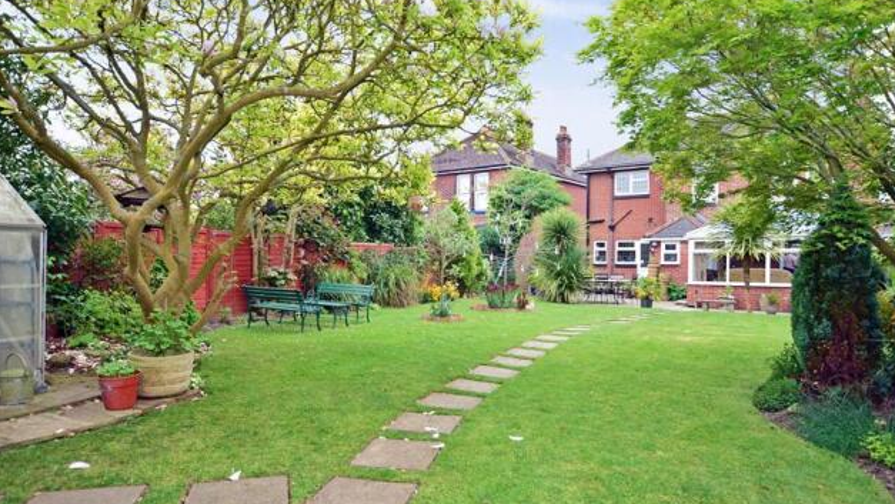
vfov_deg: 49.5
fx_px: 546
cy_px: 271
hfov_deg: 78.7
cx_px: 464
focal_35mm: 23
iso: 200
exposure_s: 1/125
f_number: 5.6
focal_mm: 14
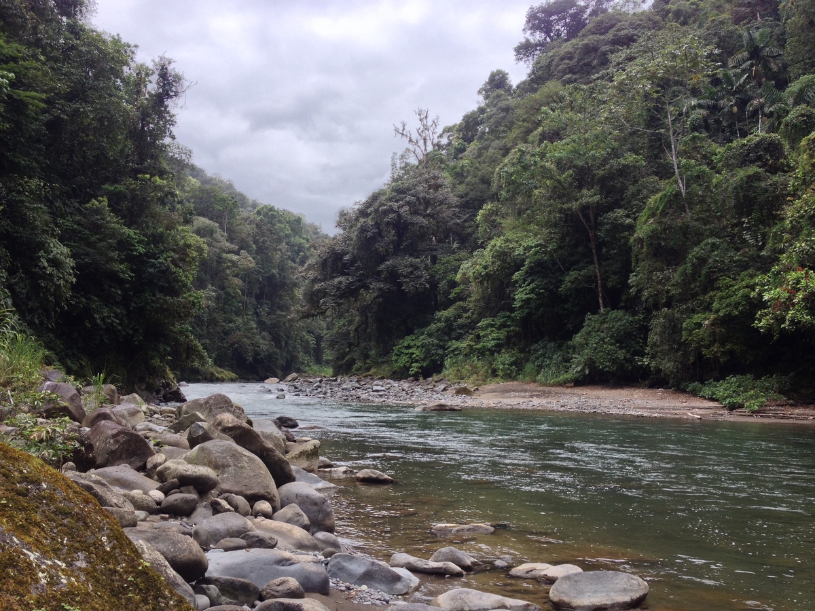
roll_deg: -0.3
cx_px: 408
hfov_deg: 52.6
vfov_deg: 40.7
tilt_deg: +2.1
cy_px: 306
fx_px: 824
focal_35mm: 35
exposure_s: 1/789
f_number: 2.4
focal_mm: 4.28
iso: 50
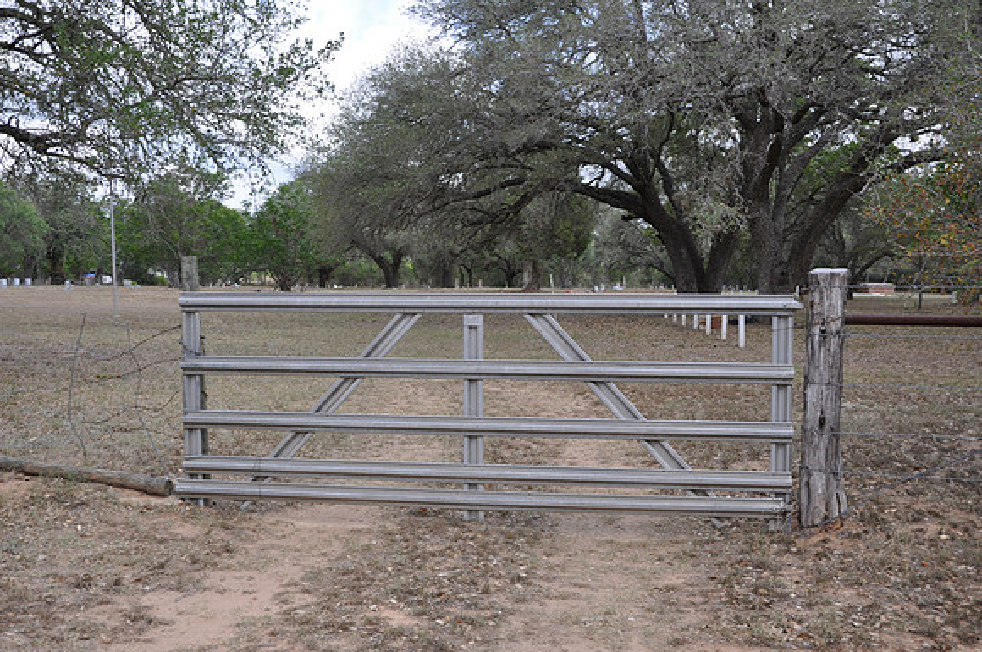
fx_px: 981
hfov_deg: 53.2
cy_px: 326
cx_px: 491
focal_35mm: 36
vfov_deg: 36.8
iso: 200
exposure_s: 1/60
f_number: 8
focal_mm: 24
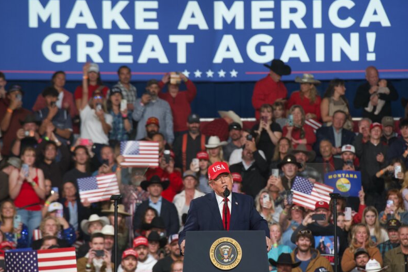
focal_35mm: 247
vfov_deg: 5.6
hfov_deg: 8.3
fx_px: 2800
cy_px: 158
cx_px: 208
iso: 1600
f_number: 4
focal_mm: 180
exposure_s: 1/200
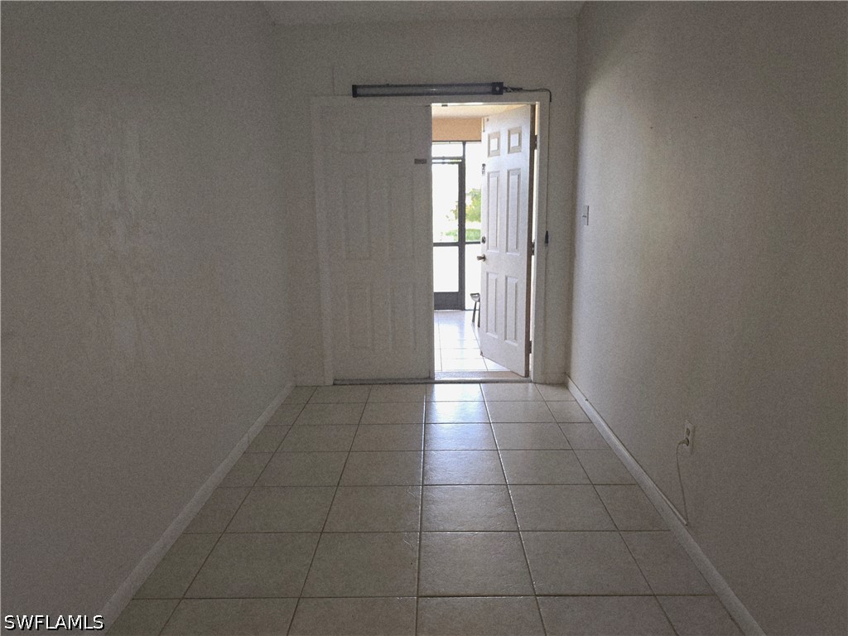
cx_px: 424
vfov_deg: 58.9
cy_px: 318
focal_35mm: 23
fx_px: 563
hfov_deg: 73.9
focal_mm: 6.3
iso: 80
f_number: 1.7
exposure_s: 1/60.2
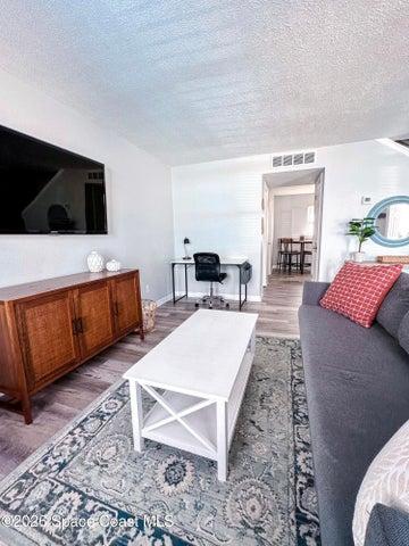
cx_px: 204
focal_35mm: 14
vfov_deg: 102.1
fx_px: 221
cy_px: 273
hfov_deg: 85.7
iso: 160
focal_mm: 2.22
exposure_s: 1/120
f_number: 2.2
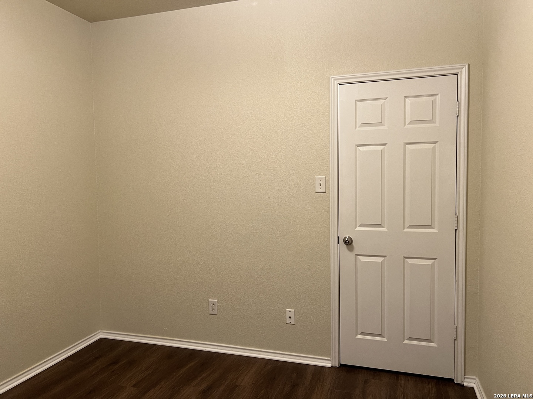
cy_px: 200
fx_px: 400
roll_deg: +1.2
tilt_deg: -1.9
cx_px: 266
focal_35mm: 26
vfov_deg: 53.1
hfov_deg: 67.3
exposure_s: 1/60
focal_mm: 5.7
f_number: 1.5
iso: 200
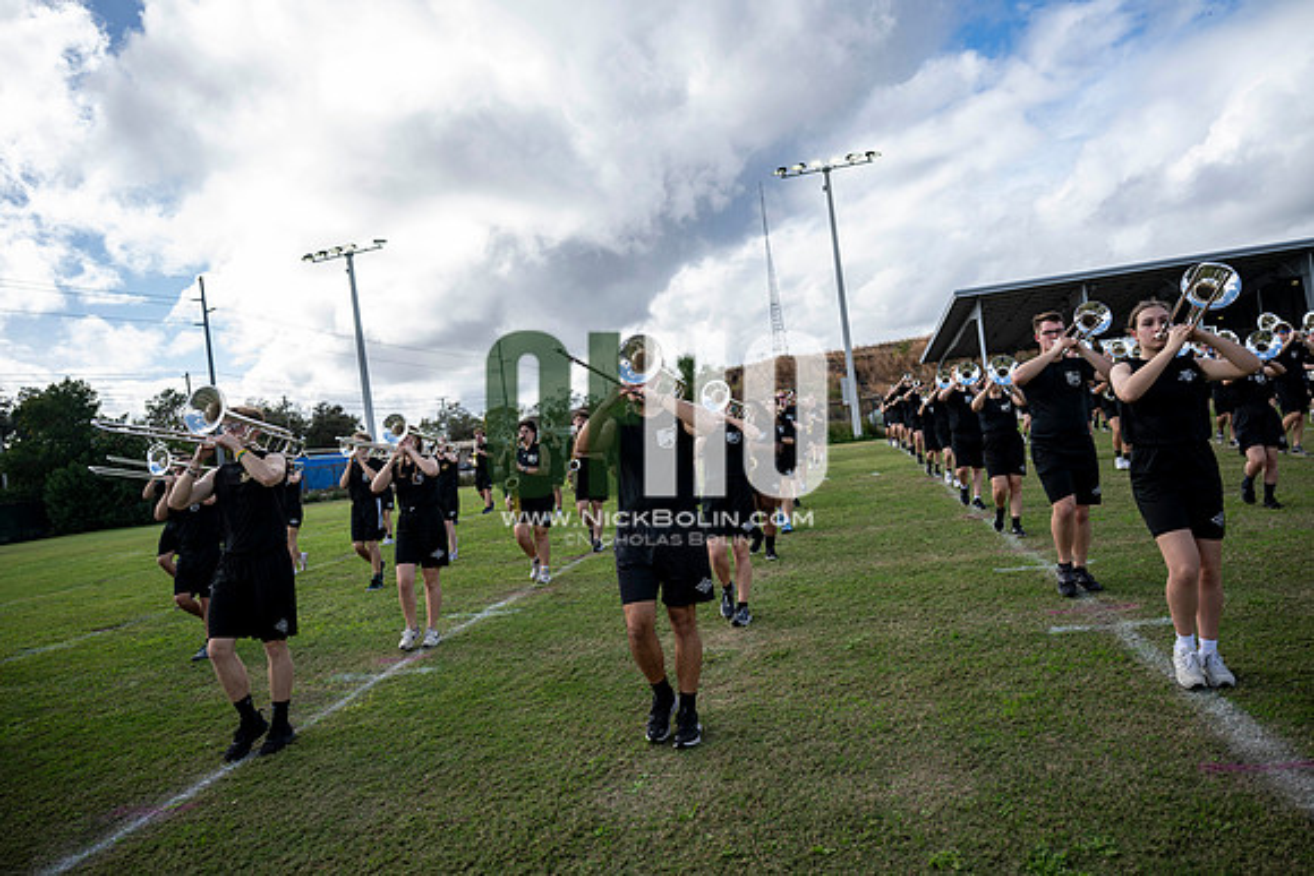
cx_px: 657
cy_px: 438
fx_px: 876
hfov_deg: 73.7
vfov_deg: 53.2
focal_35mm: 24
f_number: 2.8
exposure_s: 1/1250
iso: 125
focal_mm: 24
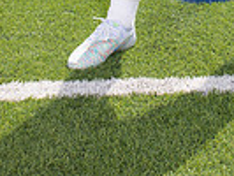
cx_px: 206
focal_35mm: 114
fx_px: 771
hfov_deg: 17.0
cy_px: -218
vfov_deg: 11.3
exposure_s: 1/320
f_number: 7.1
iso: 125
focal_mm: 35
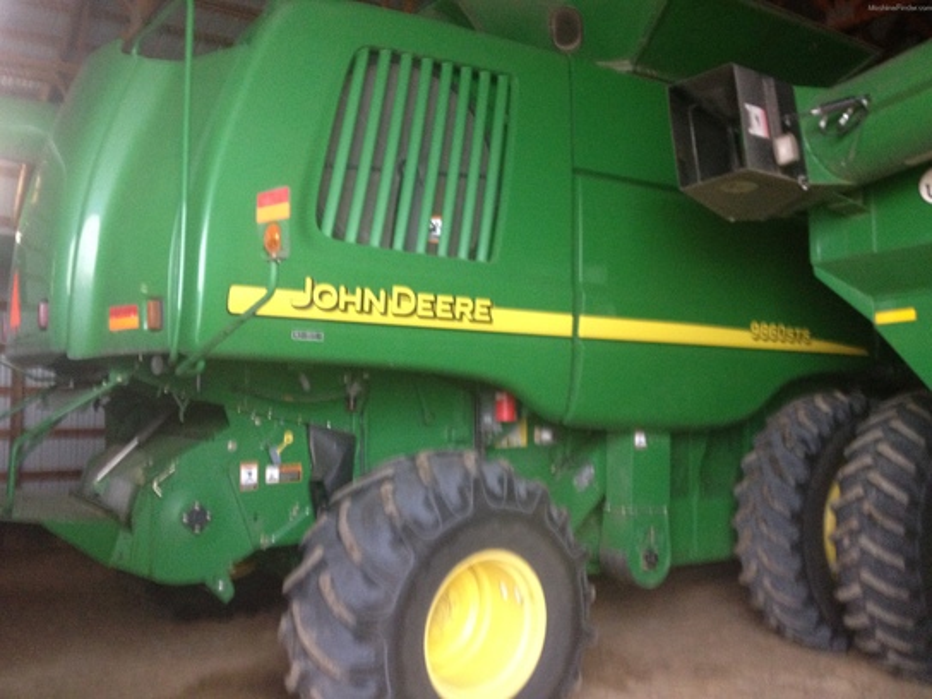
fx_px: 942
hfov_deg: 52.6
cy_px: 350
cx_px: 466
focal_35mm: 35
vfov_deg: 40.7
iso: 320
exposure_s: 1/20
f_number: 2.4
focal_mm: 4.28
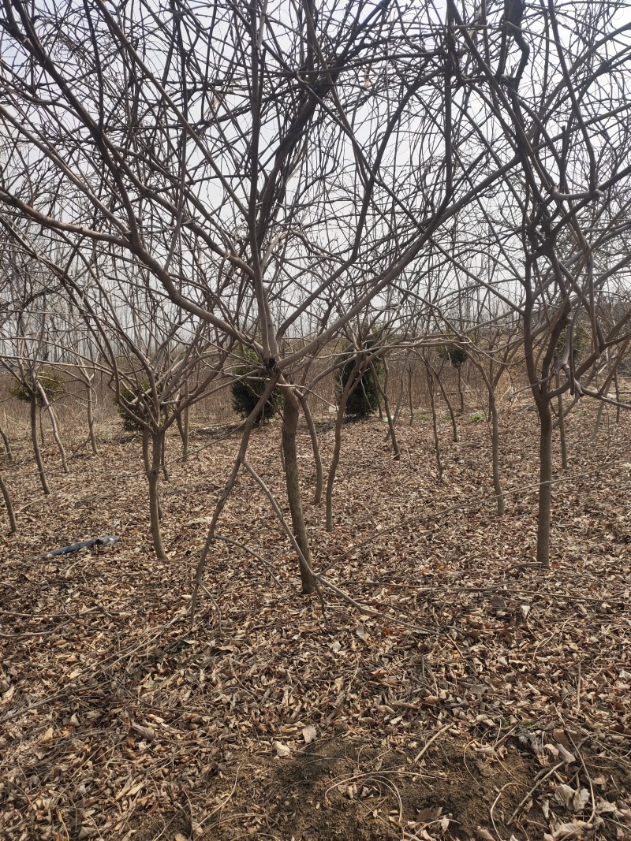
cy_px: 420
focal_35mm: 23
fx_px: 559
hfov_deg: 58.9
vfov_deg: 73.9
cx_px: 316
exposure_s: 1/3334
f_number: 1.79
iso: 56
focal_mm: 4.76
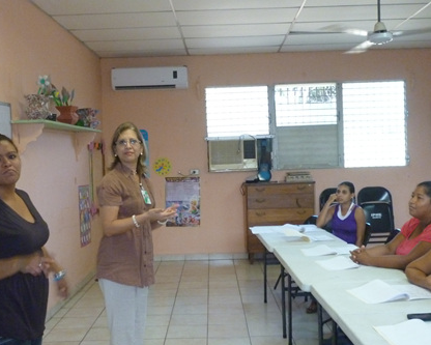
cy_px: 191
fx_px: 536
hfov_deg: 43.8
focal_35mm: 42
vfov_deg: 35.7
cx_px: 209
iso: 400
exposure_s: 1/60
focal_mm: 5
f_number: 3.1
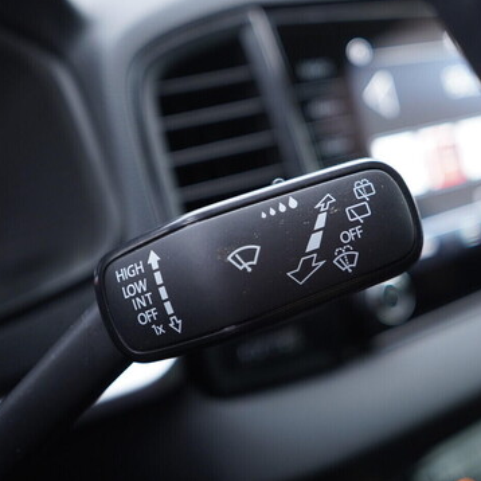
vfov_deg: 36.1
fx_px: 739
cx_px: 277
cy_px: 238
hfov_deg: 36.0
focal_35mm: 47
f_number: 2.8
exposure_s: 1/40
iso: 320
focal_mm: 24
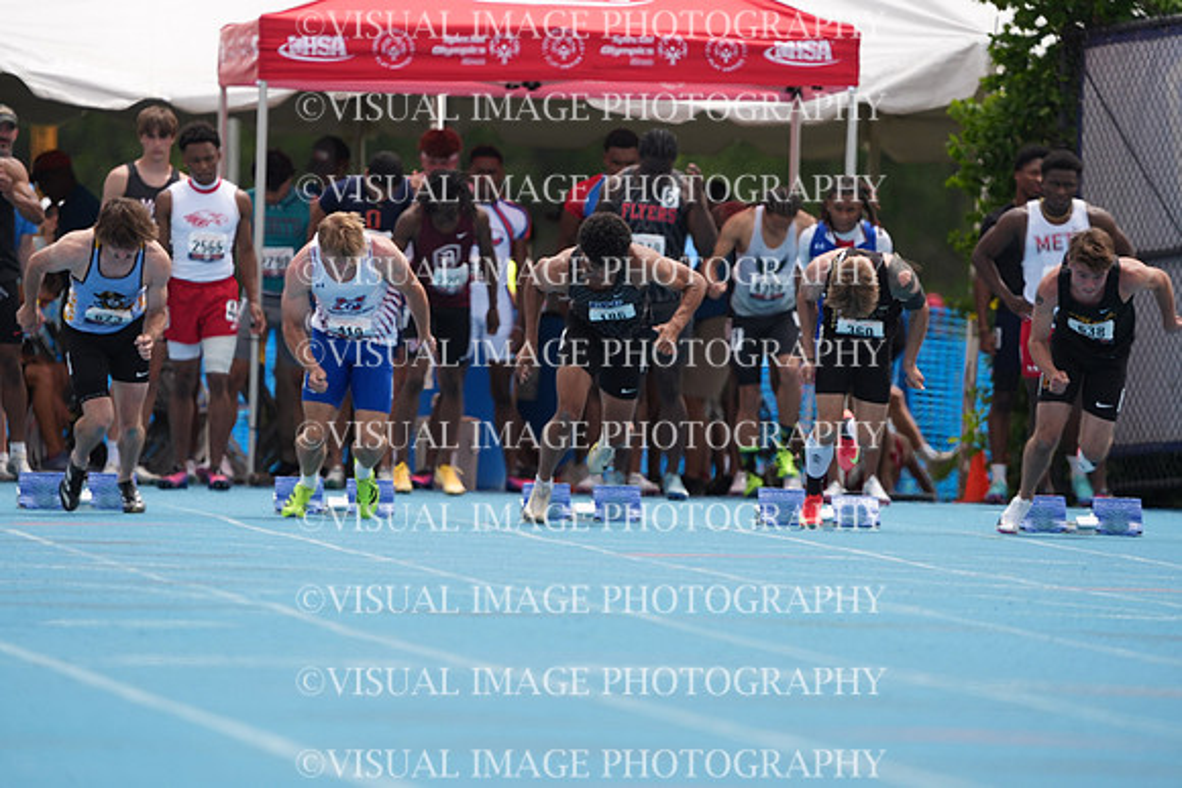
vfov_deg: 2.3
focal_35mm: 600
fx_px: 19704
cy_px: 394
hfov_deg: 3.4
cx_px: 591
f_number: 6.3
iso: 500
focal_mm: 600
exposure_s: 1/1600
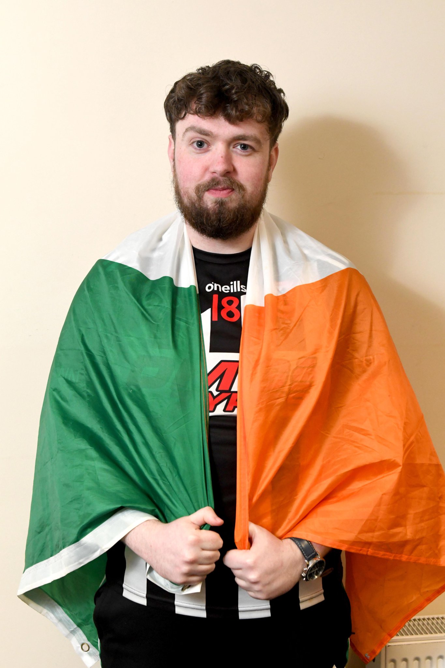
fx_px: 1057
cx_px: 222
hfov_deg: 23.8
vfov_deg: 35.1
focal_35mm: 57
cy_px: 334
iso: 2000
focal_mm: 38
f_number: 5
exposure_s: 1/60
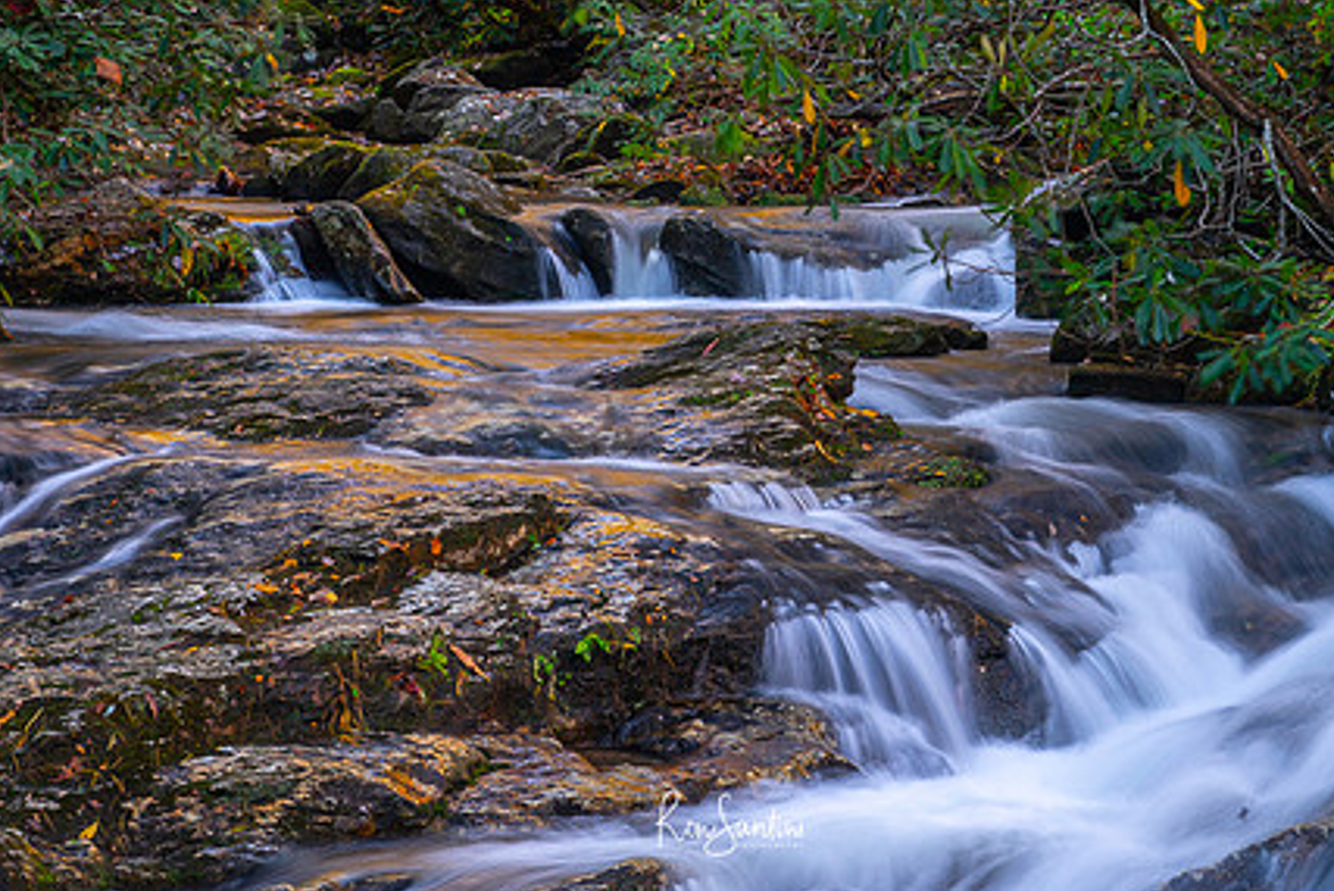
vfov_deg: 9.5
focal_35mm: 145
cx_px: 728
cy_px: 311
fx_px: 5375
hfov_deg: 14.1
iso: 100
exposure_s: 1/1.25
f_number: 13
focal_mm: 105
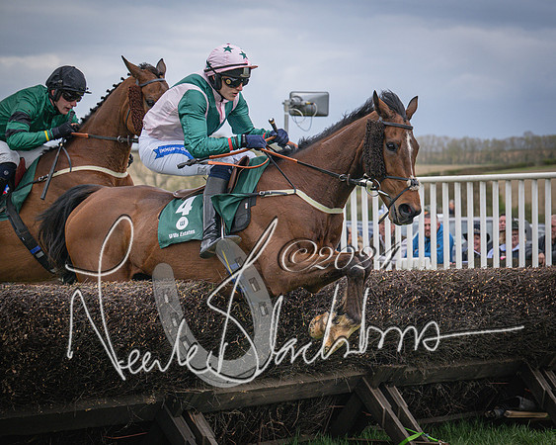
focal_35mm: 116
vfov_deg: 13.3
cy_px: 268
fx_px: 1900
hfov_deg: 16.5
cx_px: 481
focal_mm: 70
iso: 400
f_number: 4
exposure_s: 1/3200
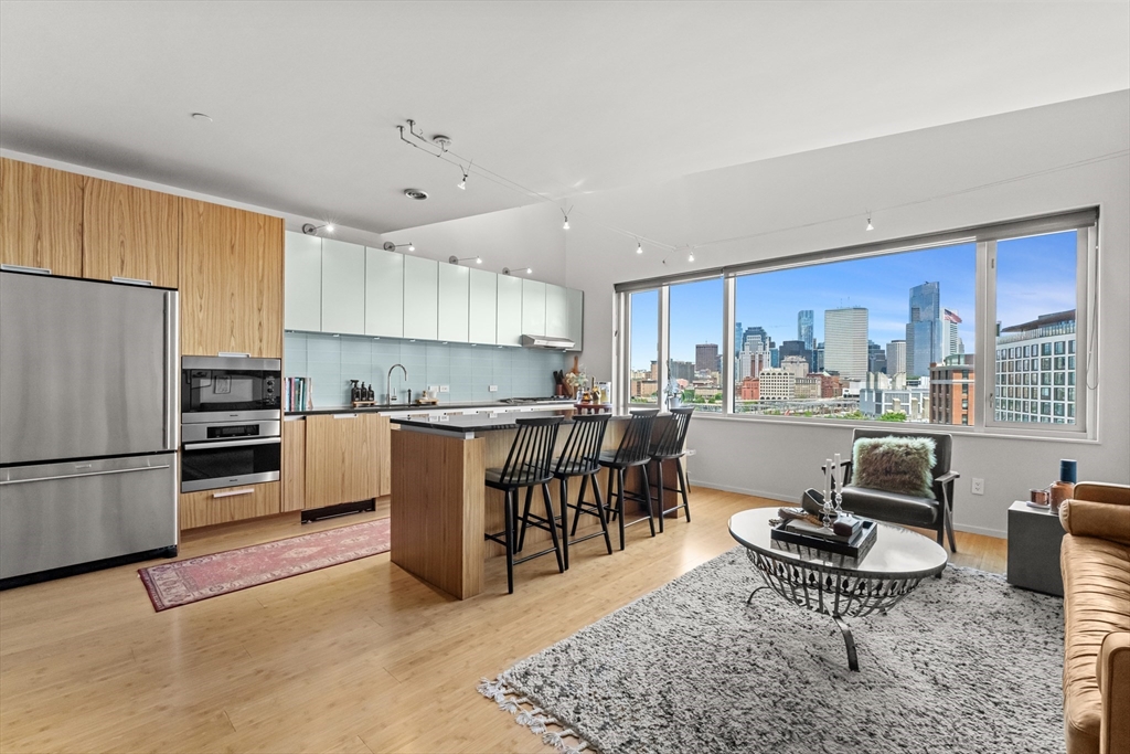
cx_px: 565
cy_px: 377
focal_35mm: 16
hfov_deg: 97.4
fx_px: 496
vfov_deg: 74.5
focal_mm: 15.8
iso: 3200
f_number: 11
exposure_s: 1/50
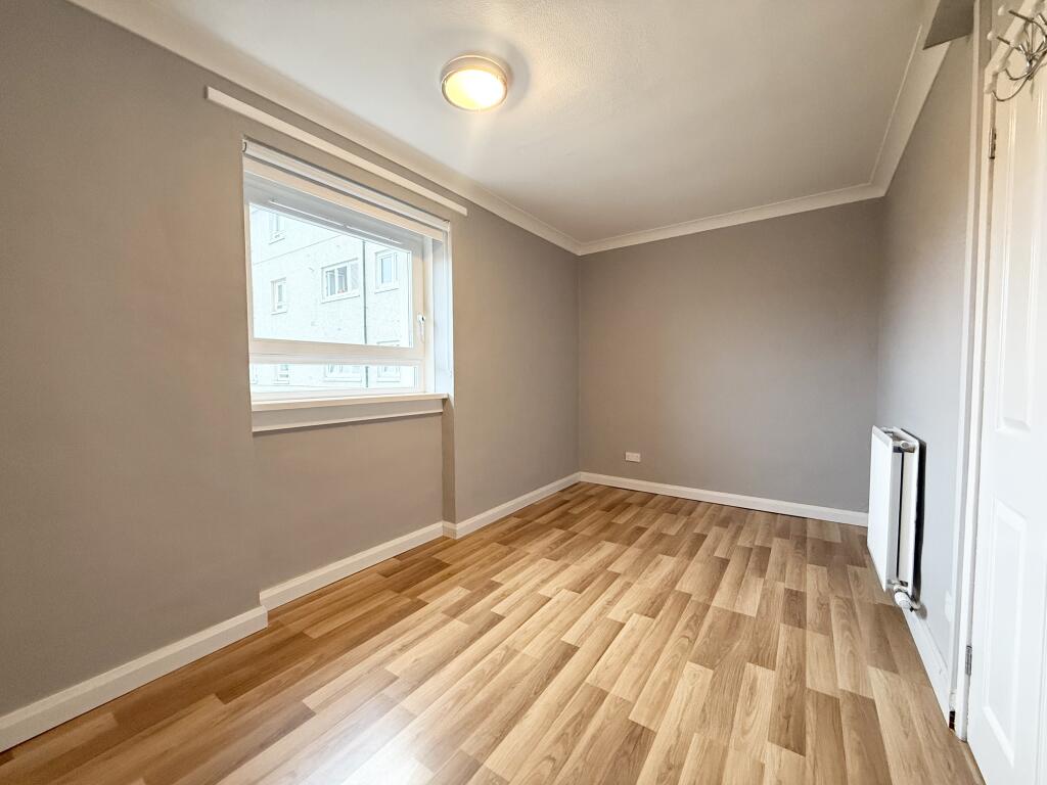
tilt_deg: -2.7
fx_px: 423
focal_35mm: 14
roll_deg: +0.3
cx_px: 524
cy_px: 392
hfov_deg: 102.1
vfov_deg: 85.7
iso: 400
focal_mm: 2.22
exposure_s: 1/100
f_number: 2.2
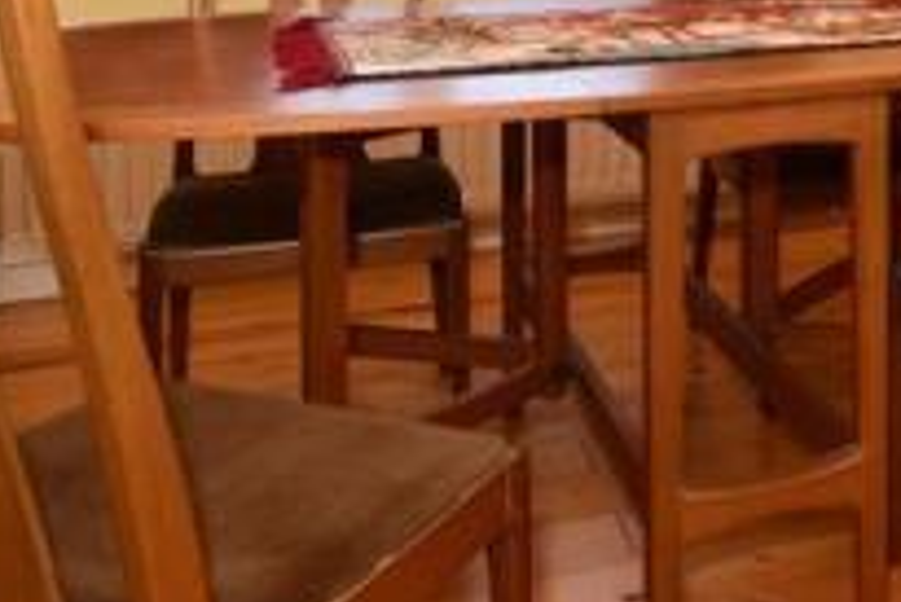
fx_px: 1202
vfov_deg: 25.0
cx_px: 826
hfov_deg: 38.1
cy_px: -147
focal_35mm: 48
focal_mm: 10
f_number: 7.1
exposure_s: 1/100
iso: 200
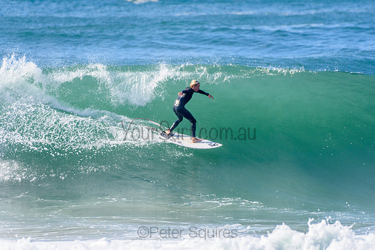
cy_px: 125
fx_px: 7814
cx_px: 188
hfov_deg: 2.7
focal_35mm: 750
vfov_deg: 1.8
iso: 450
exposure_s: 1/2000
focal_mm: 500
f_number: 5.6
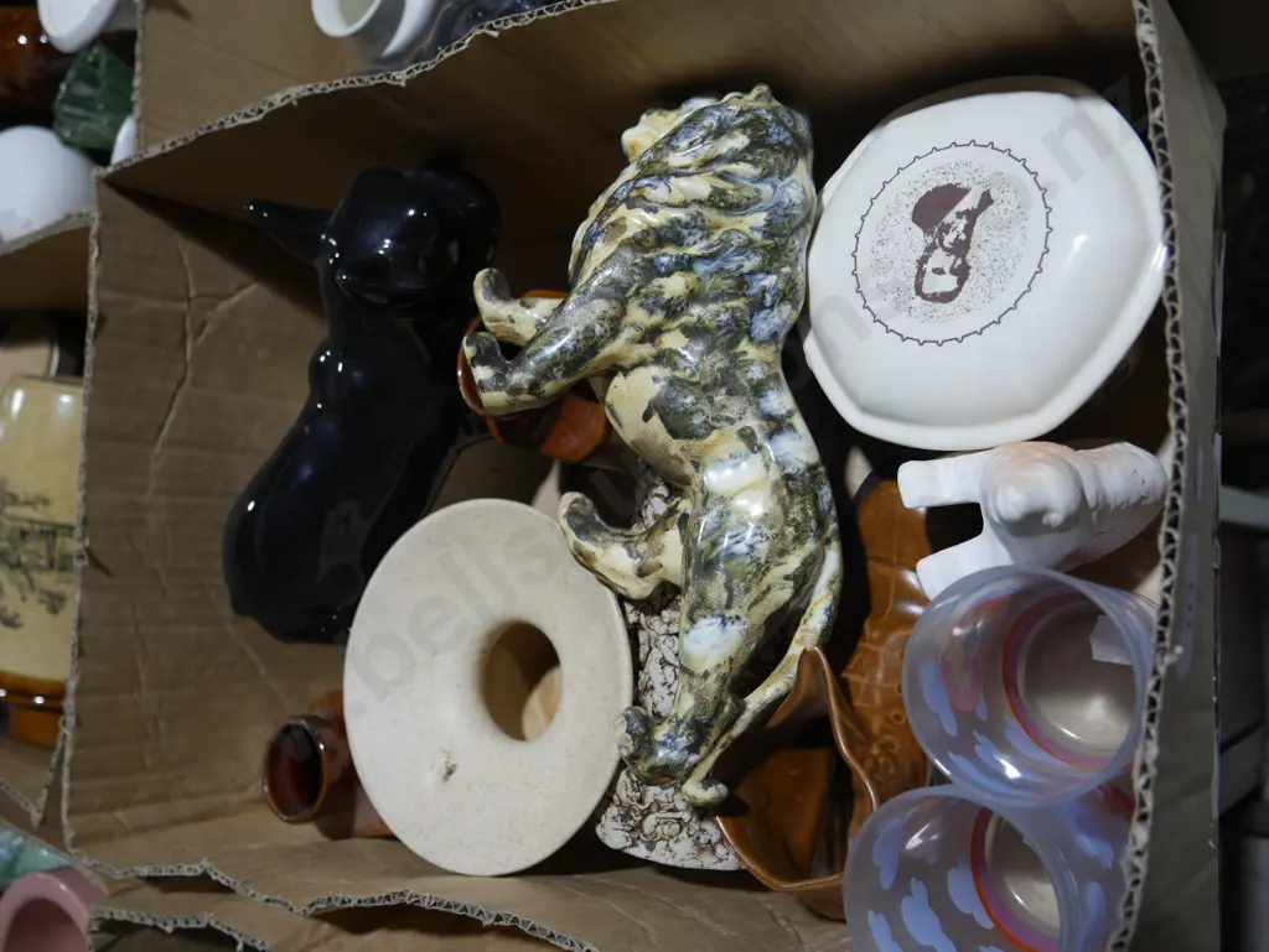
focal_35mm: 32
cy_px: 476
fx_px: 1174
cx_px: 634
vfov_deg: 44.2
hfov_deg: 56.8
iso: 200
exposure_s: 1/100
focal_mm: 16
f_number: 3.6
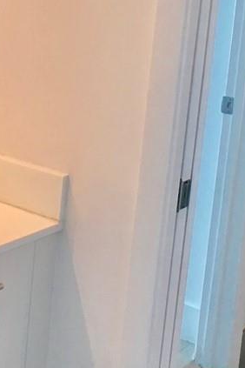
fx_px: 1164
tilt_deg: -8.6
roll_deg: -4.4
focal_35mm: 114
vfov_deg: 17.8
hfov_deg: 12.0
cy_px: 90
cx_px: 34
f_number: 2.2
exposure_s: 1/30
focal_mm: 4.15
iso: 25
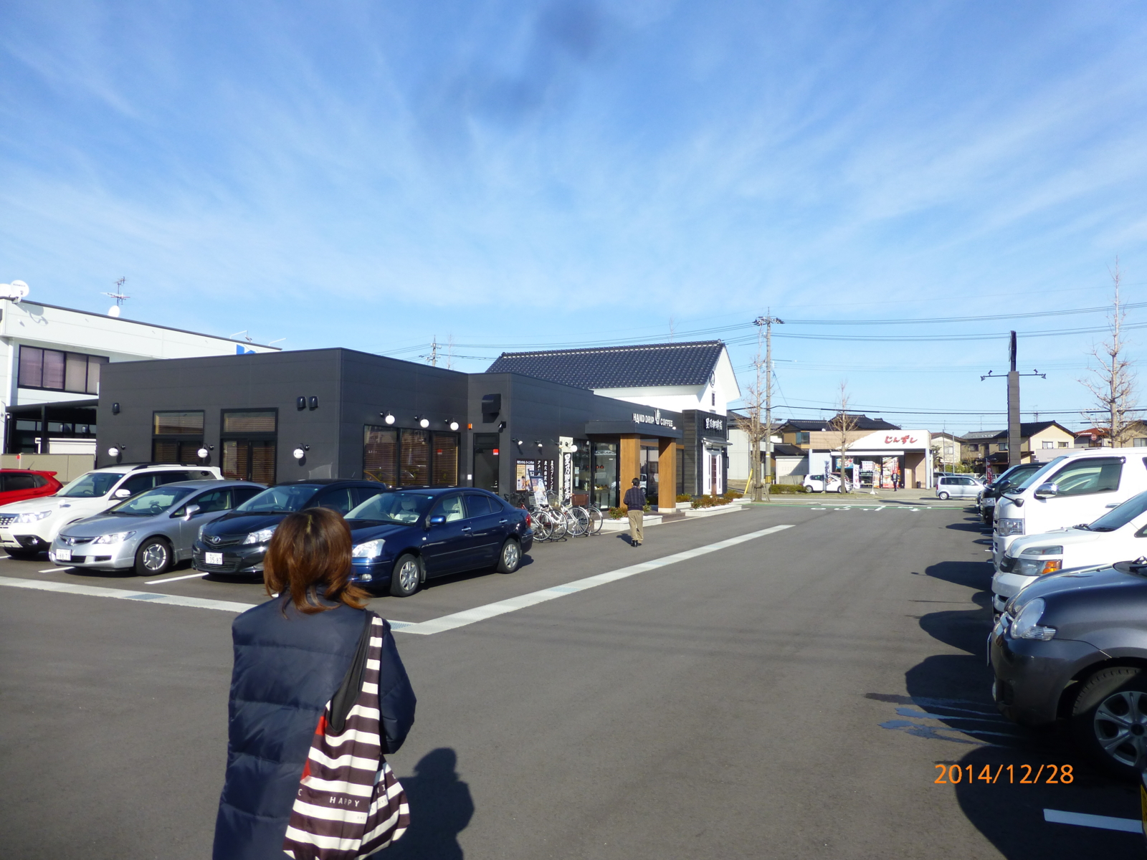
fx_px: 795
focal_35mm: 24
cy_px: 430
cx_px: 574
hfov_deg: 71.6
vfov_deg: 56.8
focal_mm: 4.3
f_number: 4
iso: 100
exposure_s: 1/800
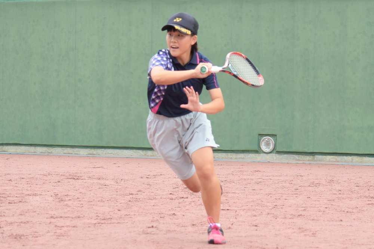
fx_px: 1215
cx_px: 187
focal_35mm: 117
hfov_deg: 17.5
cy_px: 124
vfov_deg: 11.7
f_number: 4.5
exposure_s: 1/1600
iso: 1250
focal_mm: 78
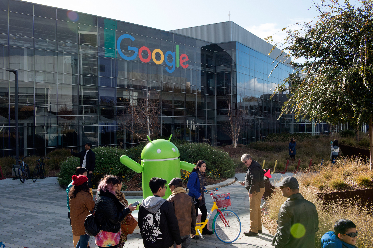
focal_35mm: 36
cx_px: 186
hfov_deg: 53.2
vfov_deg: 36.8
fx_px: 373
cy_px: 124
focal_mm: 36
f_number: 16
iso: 640
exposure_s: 1/250
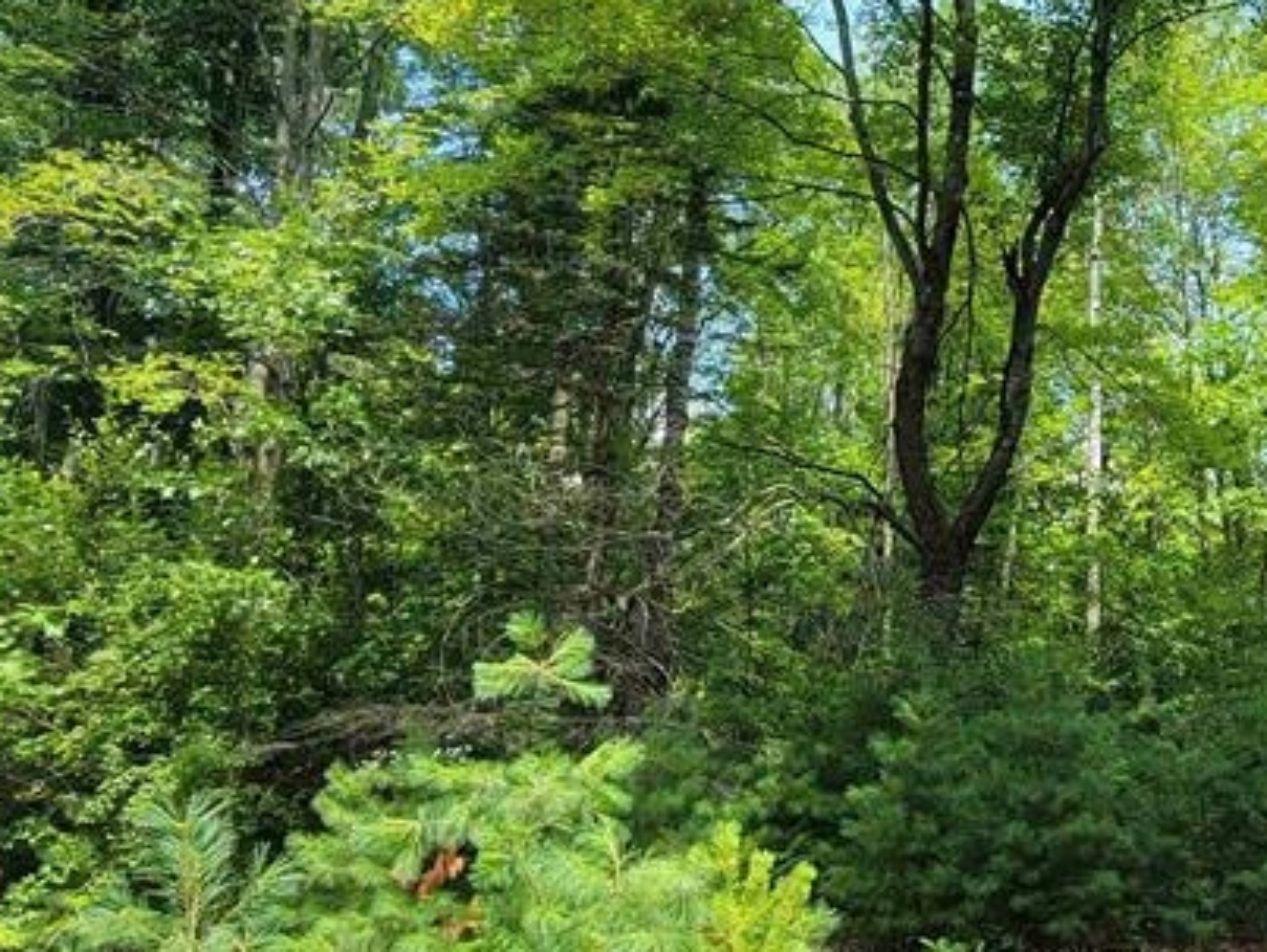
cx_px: 1060
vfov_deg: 42.9
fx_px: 1209
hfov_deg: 51.0
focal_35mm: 33
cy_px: 418
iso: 50
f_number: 2.2
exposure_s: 1/393
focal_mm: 2.2
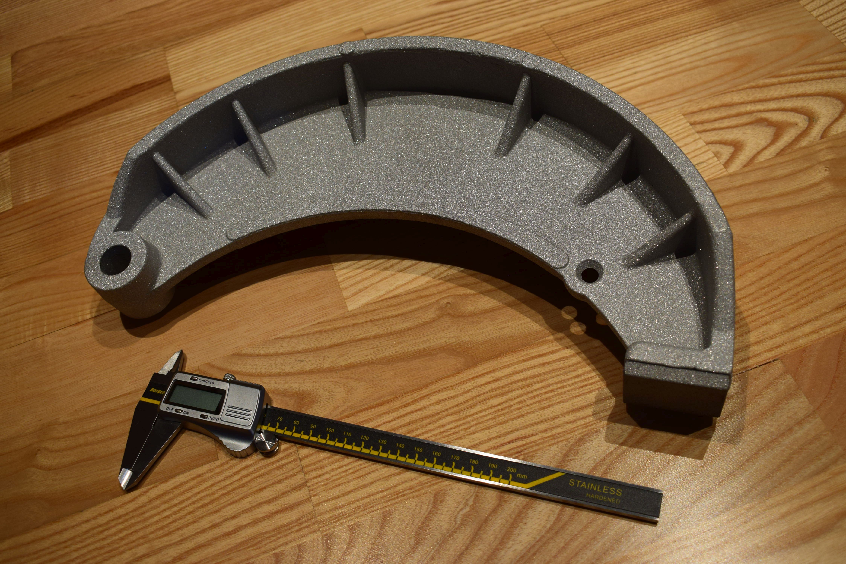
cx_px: 423
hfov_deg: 51.3
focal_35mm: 38
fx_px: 881
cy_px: 282
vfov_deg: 35.5
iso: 450
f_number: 6.3
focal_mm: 25
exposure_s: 1/15
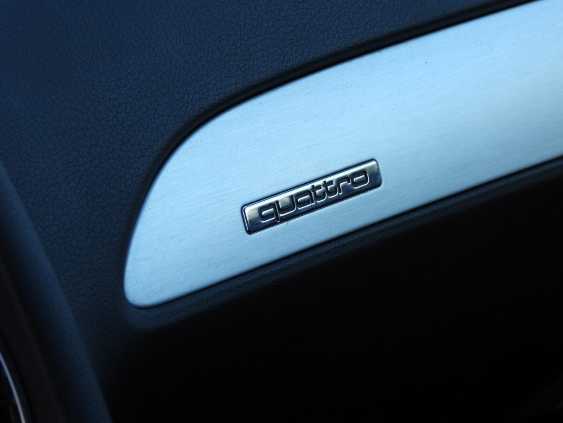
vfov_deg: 5.4
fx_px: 4473
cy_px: 212
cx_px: 282
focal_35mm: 275
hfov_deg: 7.2
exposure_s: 1/125
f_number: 4.5
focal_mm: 49.5
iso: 125
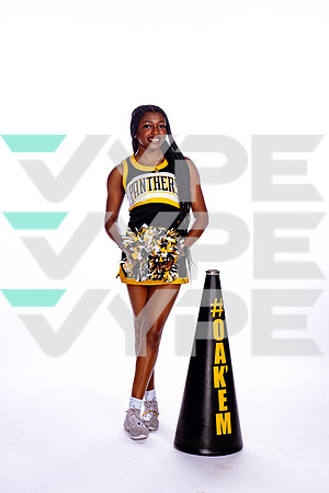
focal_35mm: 70
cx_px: 164
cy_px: 246
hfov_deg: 19.5
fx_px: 960
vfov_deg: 28.8
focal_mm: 70
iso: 100
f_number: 5.6
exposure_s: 1/250
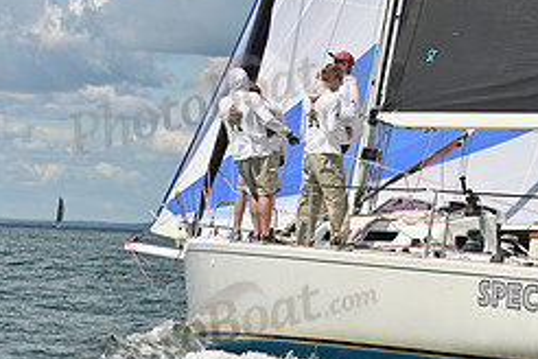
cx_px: 492
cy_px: 183
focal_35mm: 177
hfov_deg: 11.5
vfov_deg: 7.8
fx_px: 2645
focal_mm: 75
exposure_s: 1/2500
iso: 250
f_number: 4.5
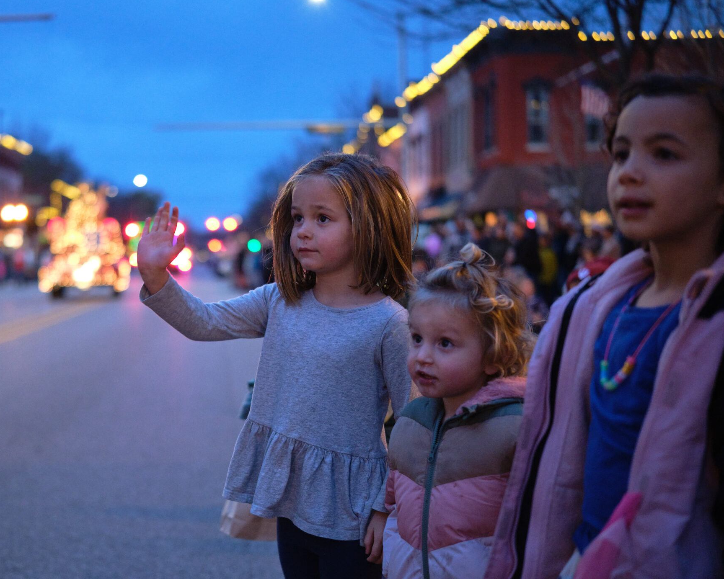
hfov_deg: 32.6
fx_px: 1222
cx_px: 206
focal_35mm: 57
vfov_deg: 26.6
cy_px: 354
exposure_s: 1/200
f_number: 1.2
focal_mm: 27
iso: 1250
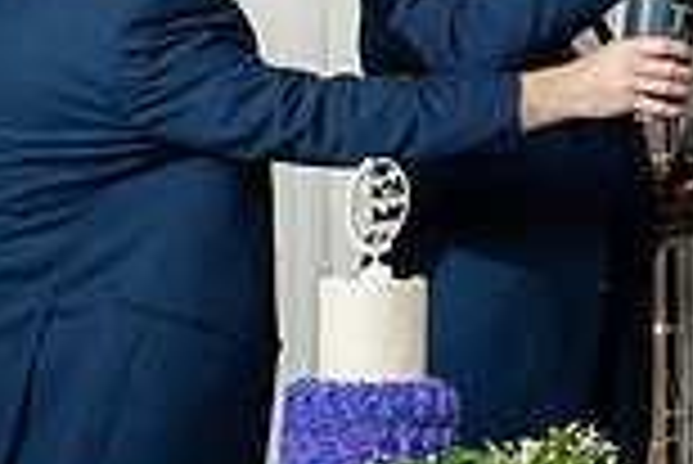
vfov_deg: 8.6
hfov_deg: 12.4
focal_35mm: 159
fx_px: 3064
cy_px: 160
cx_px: 973
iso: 1600
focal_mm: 42
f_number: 5.6
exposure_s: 1/200
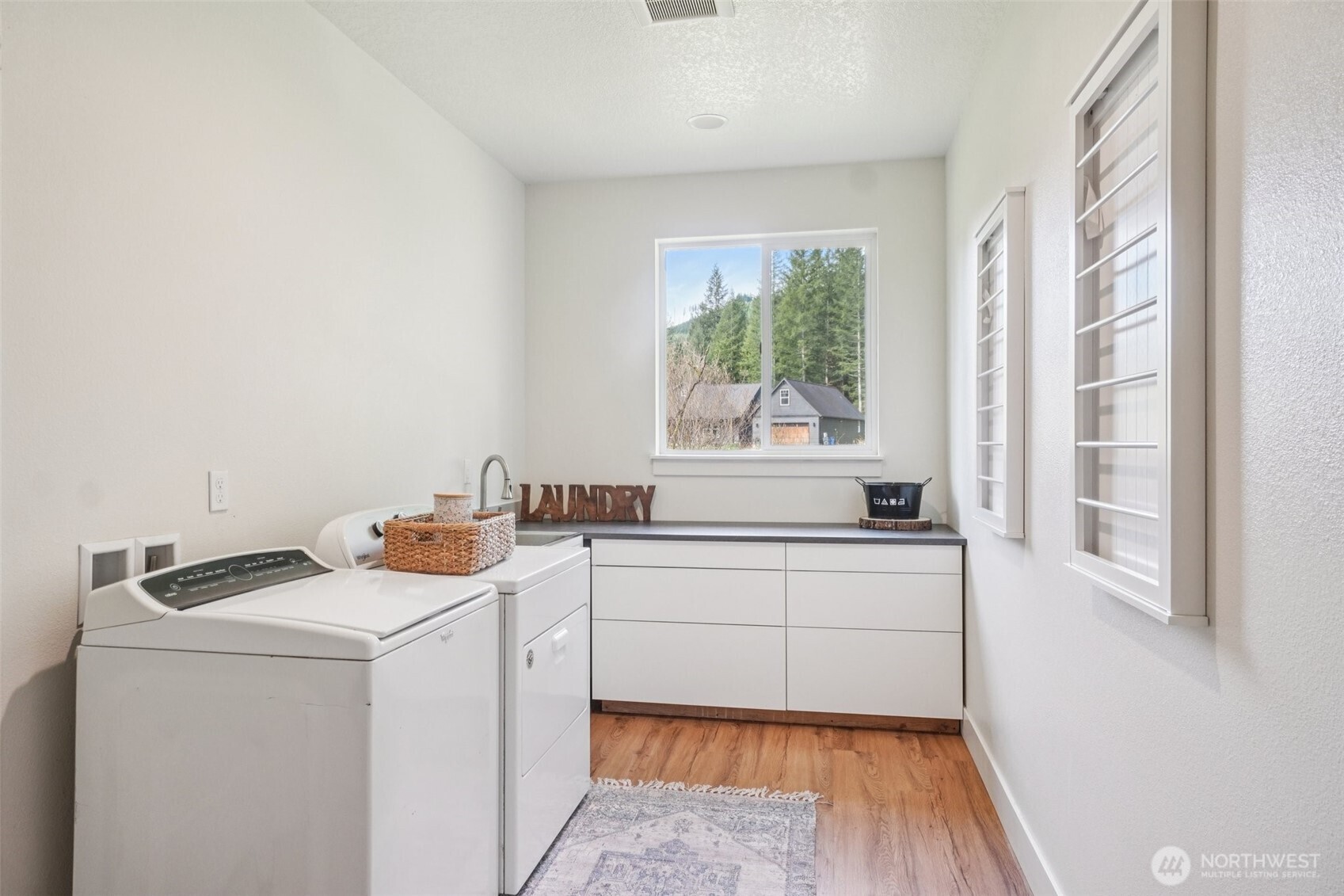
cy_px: 448
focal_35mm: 21
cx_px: 672
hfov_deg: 81.2
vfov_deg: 59.5
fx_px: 784
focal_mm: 14
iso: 400
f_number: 8
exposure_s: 1/25
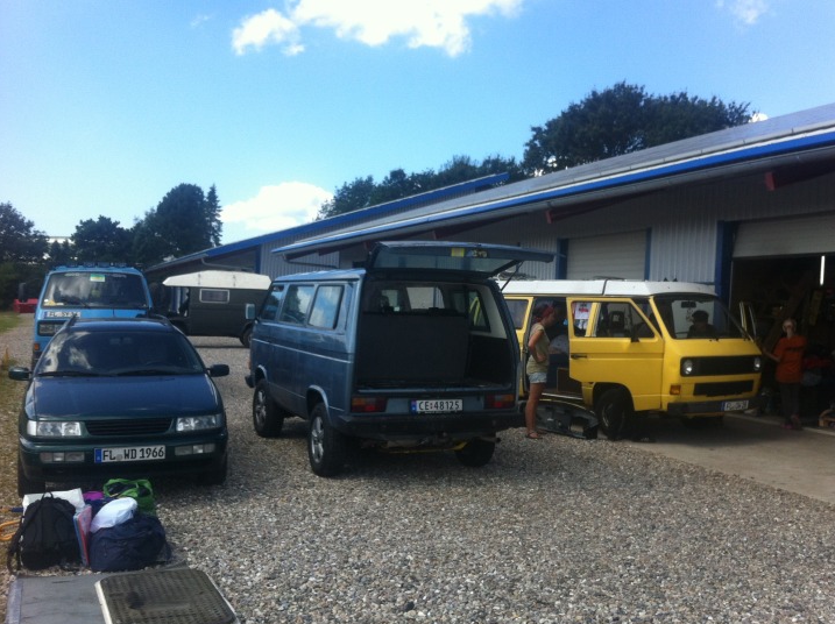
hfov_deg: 47.8
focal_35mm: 39
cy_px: 310
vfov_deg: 36.7
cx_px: 463
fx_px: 940
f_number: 2.8
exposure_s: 1/656
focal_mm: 3.9
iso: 80
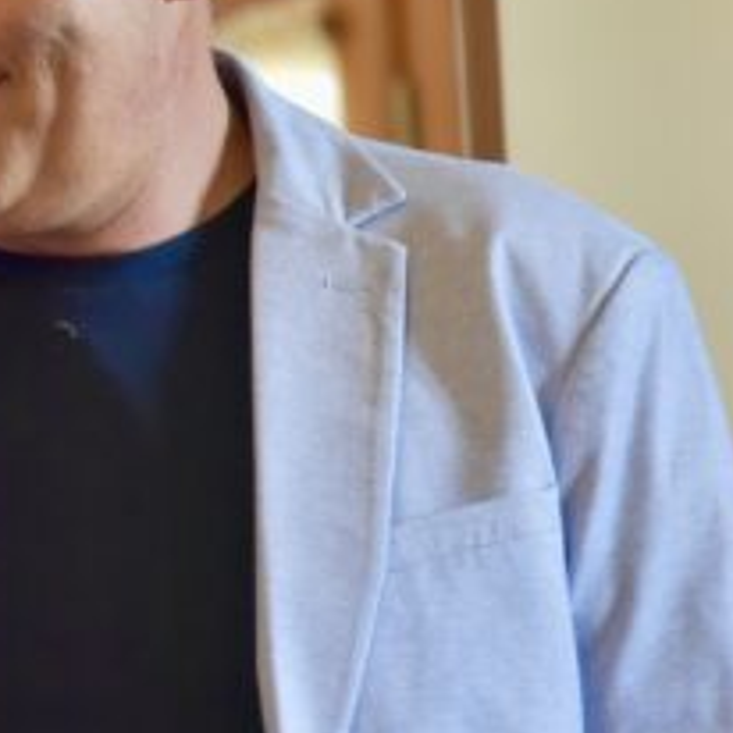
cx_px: -349
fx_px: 7570
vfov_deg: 5.5
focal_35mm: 316
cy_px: 318
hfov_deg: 5.5
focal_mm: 110
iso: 3200
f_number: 4
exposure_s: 1/200
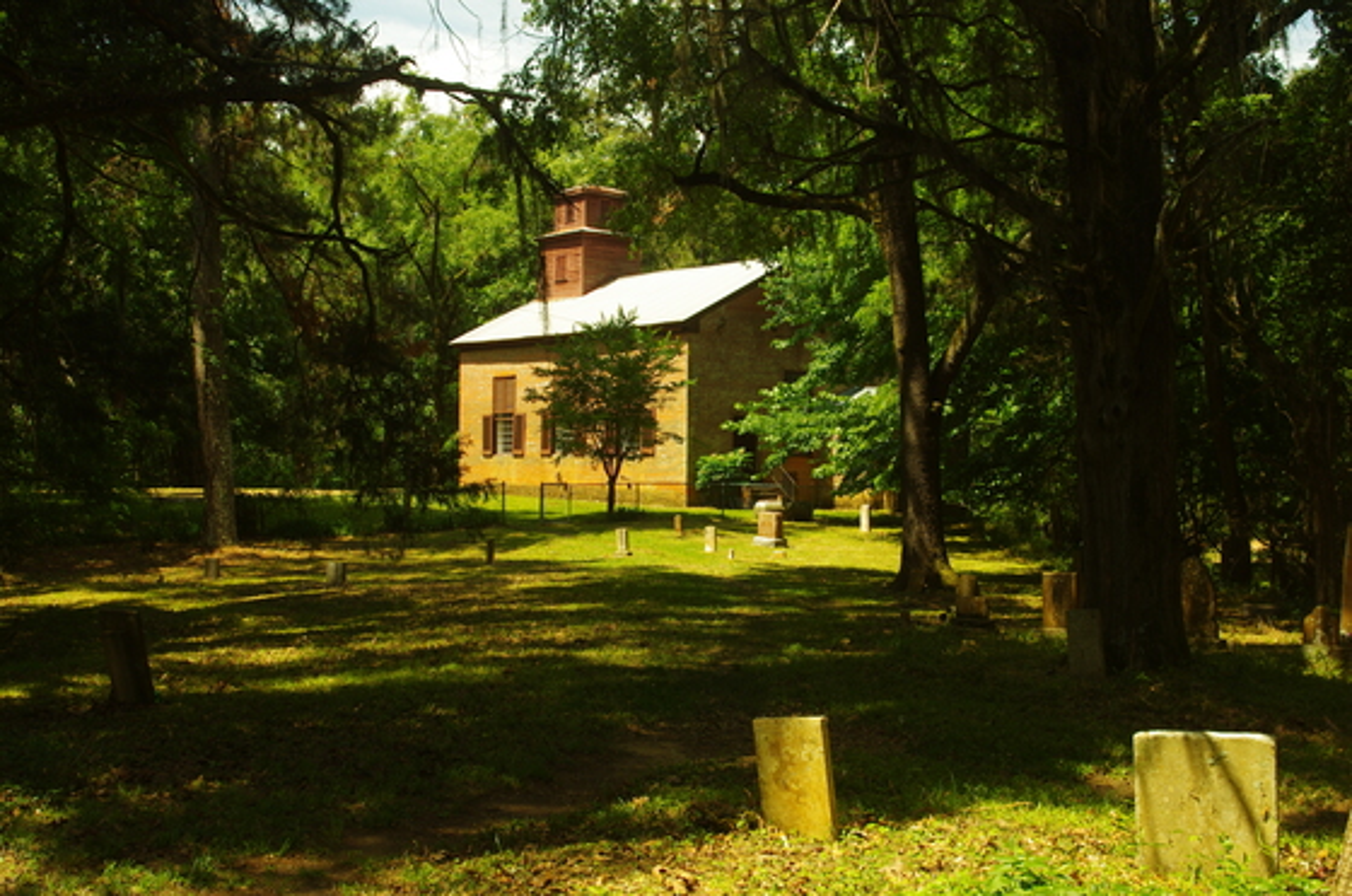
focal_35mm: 42
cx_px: 676
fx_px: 1574
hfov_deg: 46.5
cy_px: 448
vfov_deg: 31.8
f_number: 7.1
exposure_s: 1/80
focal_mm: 28
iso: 100
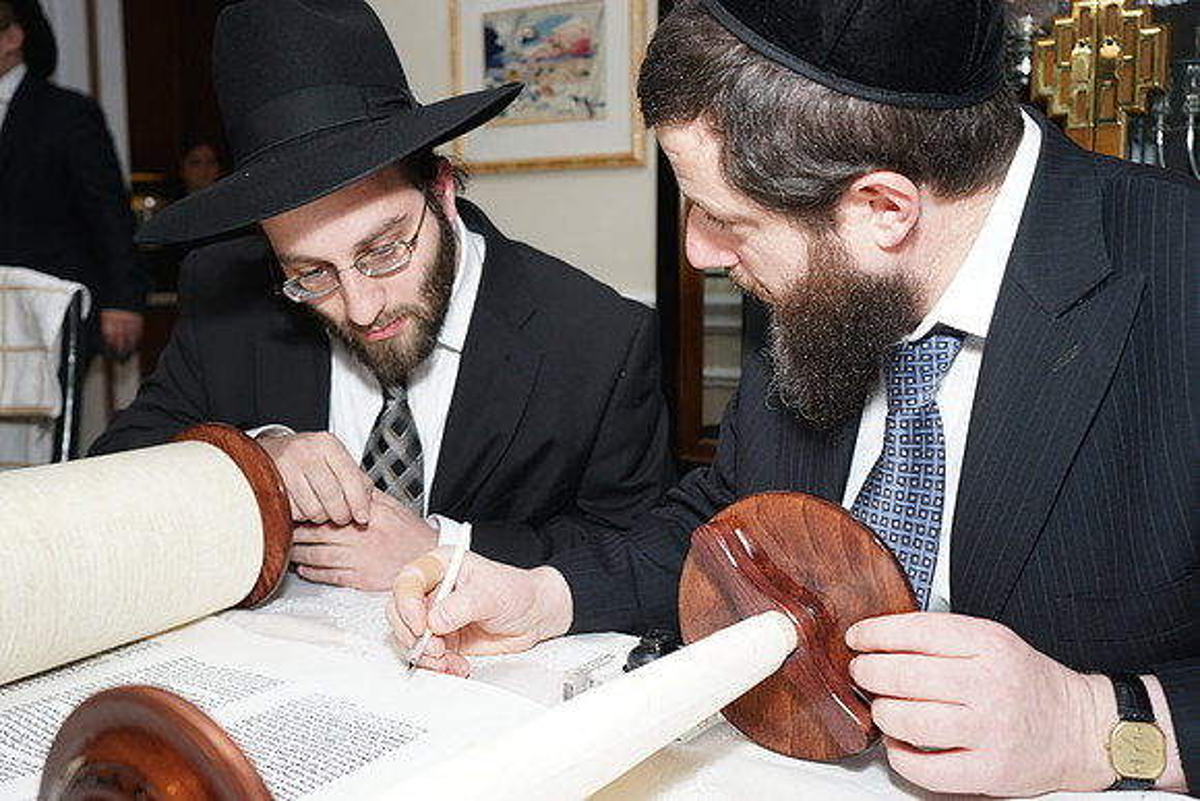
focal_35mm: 34
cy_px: 400
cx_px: 600
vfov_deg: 38.9
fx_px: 1134
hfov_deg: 55.8
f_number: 5.6
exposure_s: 1/100
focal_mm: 34
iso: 400
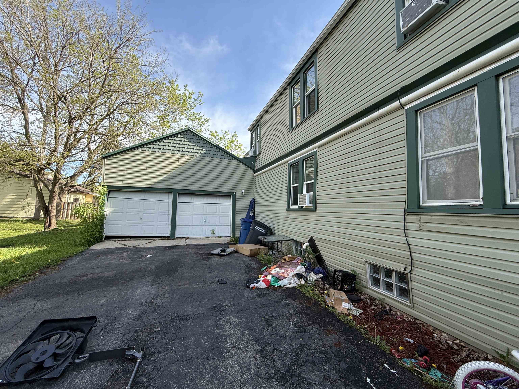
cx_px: 260
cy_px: 194
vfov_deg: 85.7
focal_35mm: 14
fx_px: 210
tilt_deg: +5.3
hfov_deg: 102.1
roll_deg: -1.3
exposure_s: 1/545
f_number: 2.2
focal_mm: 2.22
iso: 64
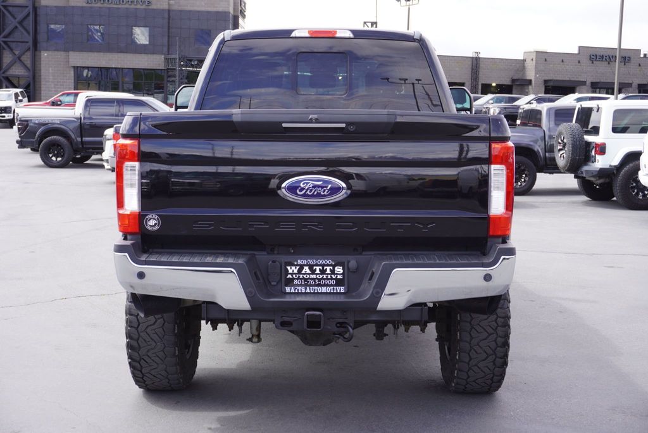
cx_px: 324
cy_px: 216
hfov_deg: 37.8
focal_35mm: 52
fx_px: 945
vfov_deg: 25.8
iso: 100
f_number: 7.1
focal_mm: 35
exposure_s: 1/80
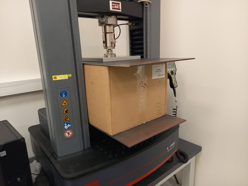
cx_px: 124
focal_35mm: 25
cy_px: 93
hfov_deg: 69.4
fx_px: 179
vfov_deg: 54.9
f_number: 1.8
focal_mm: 4.65
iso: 320
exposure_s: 1/50
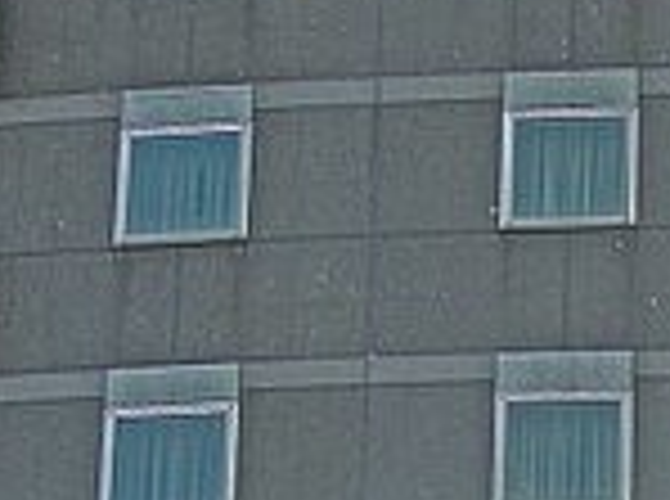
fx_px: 4924
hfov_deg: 7.7
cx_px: 742
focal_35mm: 255
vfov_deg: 5.8
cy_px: 509
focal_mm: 12.2
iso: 160
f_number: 3.9
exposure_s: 1/160
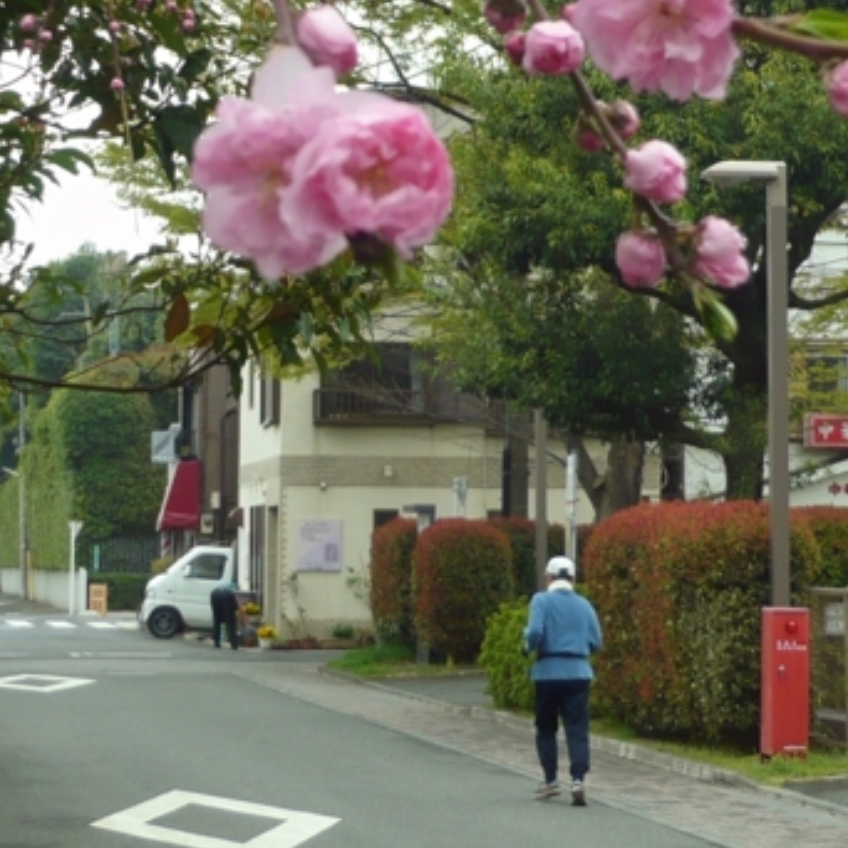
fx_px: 2467
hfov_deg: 19.5
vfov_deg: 19.2
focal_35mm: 89
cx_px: 332
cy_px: 79
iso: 100
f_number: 3.4
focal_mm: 7
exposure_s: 1/80
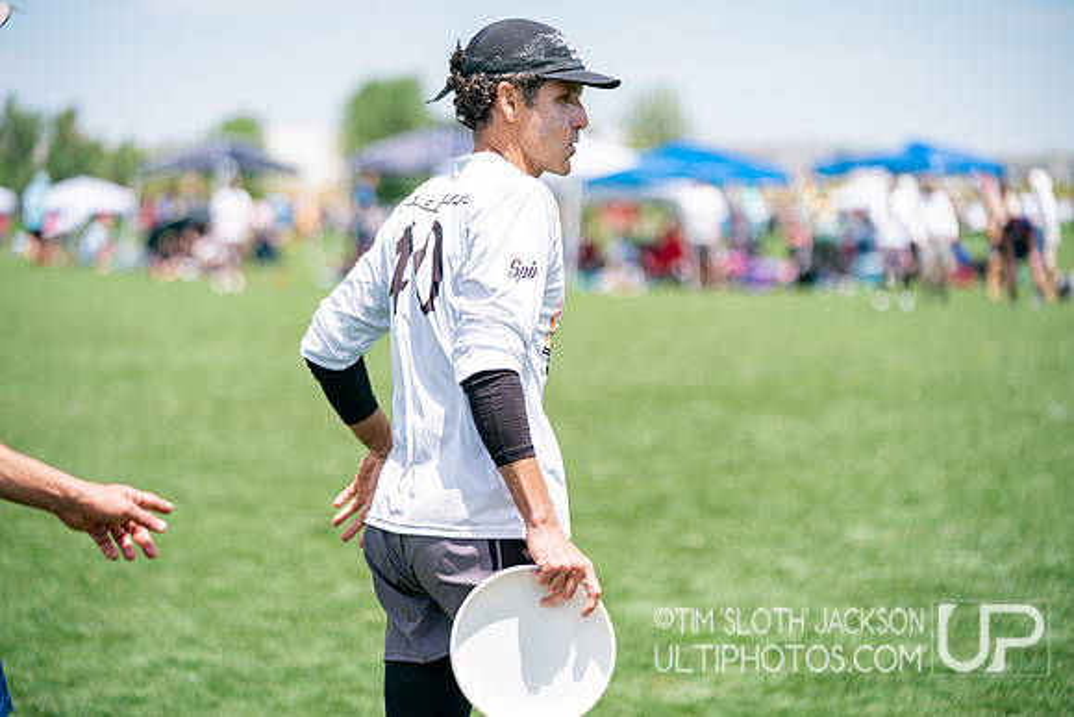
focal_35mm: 123
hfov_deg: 16.6
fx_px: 3670
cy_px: 358
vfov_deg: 11.2
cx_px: 537
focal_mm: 123
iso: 500
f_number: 2.8
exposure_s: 1/8000
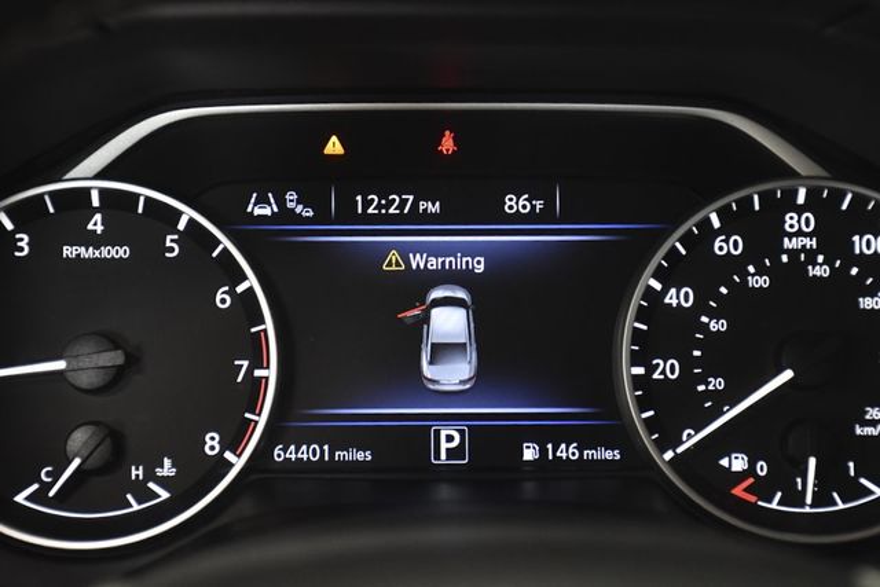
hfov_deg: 22.6
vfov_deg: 15.2
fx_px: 2200
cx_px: 440
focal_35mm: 90
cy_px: 294
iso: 2500
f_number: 5
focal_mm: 60
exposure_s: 1/160
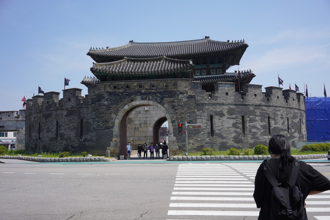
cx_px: 165
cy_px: 110
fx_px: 321
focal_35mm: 35
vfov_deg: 37.9
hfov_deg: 54.4
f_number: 16
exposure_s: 1/125
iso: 200
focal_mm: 35
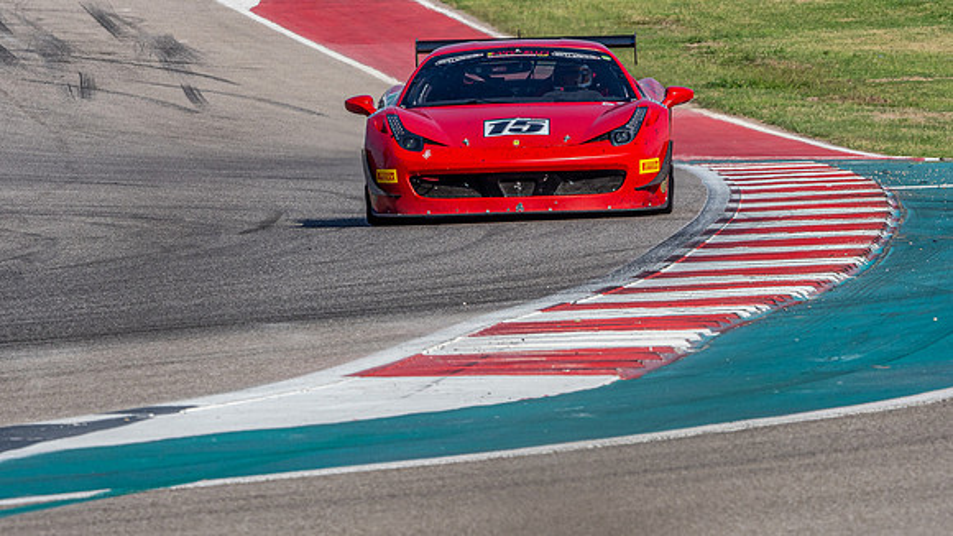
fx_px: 16543
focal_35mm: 655
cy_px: 309
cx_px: 476
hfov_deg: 3.3
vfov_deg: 1.9
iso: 200
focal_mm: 300
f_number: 14
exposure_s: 1/320
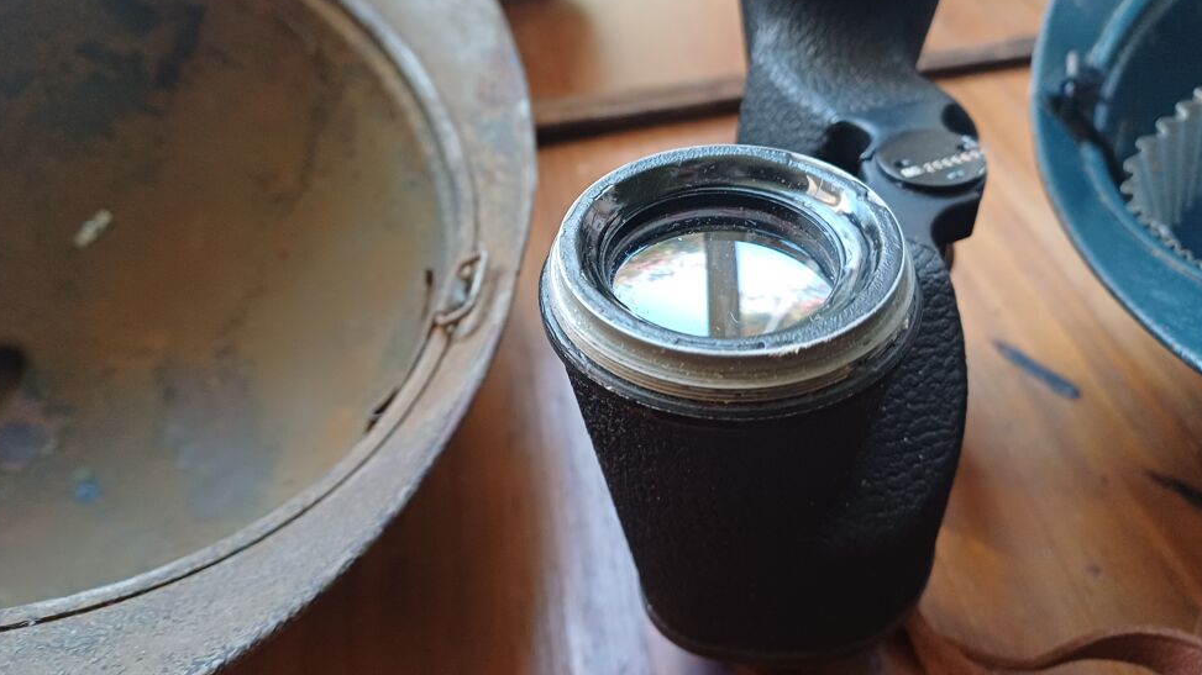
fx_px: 892
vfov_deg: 41.4
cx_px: 604
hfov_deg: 67.9
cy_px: 289
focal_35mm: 28
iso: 400
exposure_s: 1/33.3
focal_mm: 4.65
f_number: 1.8
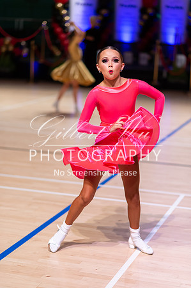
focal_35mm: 85
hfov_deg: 16.0
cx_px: 96
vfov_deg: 23.9
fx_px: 678
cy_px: 144
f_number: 1.8
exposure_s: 1/1000
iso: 2500
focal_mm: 85
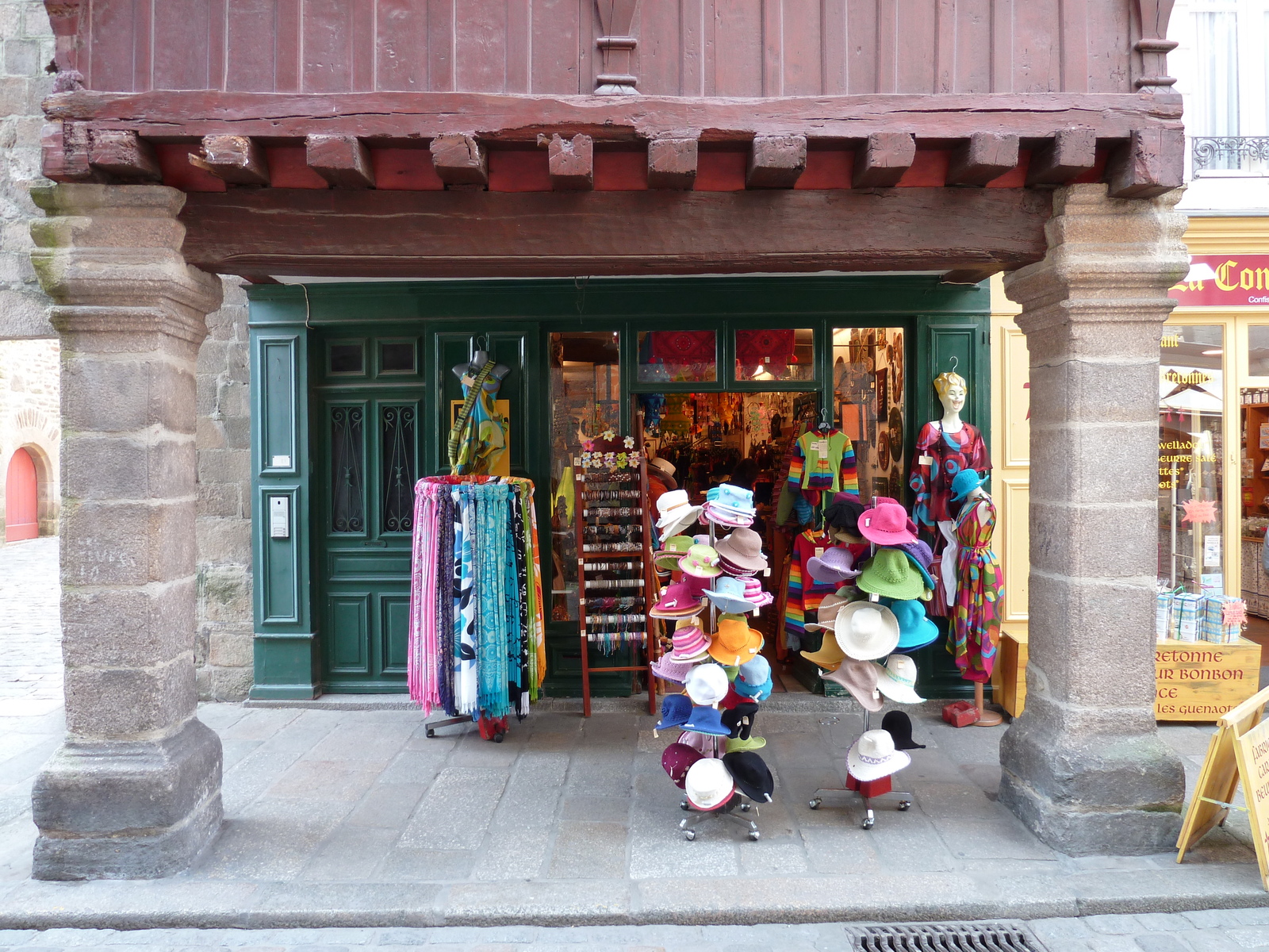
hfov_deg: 69.4
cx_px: 634
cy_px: 476
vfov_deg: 54.9
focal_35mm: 25
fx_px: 916
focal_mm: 4.1
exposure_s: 1/30
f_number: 3.3
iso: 100
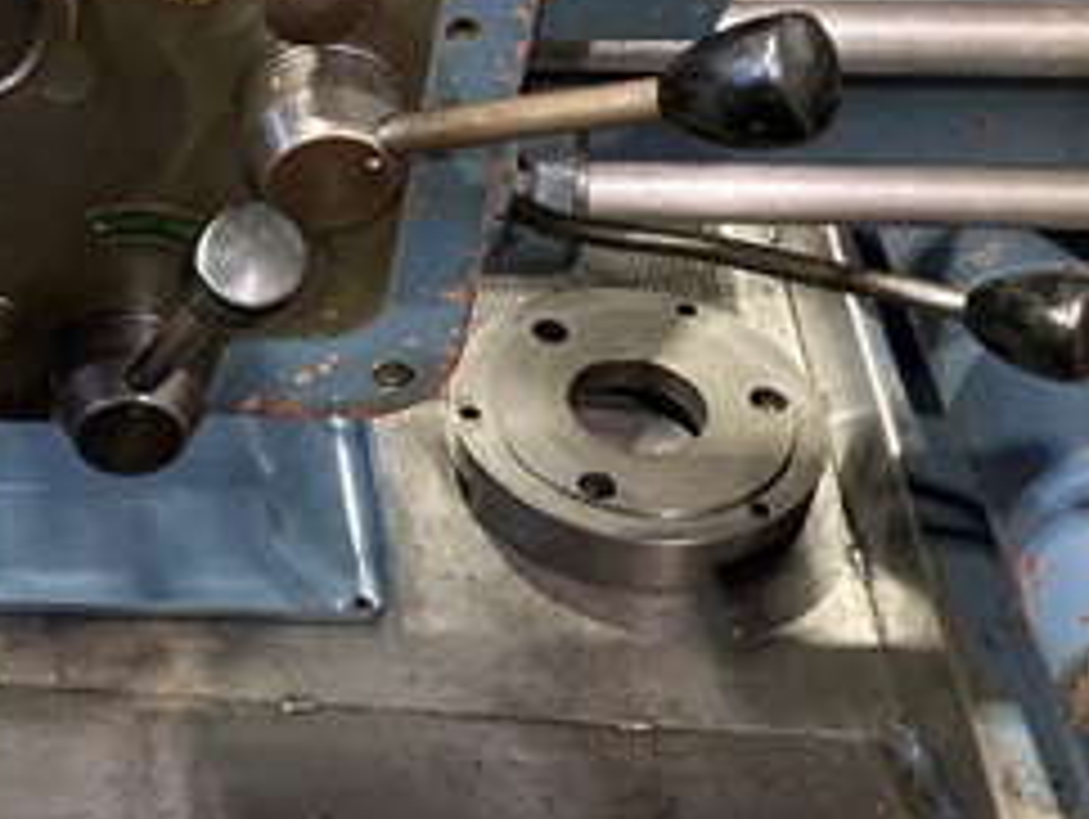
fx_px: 2330
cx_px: -130
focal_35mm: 74
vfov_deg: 19.9
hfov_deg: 24.4
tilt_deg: -45.0
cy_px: 400
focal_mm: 3.99
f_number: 1.8
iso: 500
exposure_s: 1/30
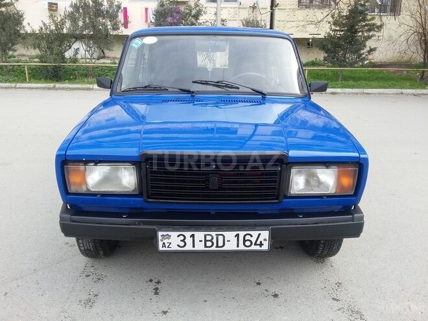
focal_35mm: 31
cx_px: 214
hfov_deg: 58.4
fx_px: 383
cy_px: 160
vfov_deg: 45.4
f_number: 2.2
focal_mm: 3.3
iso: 50
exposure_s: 1/263
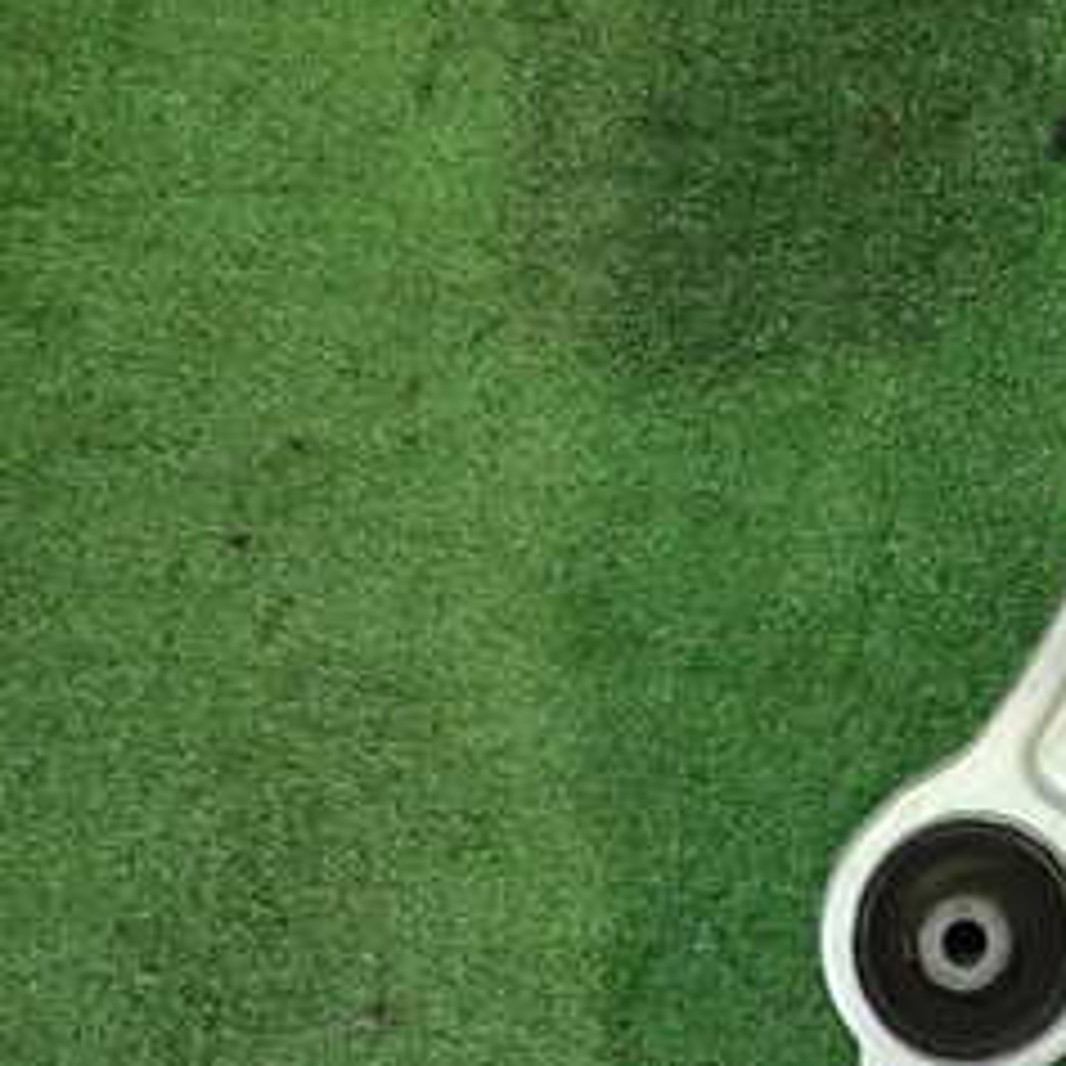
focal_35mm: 56
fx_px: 1951
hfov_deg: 27.9
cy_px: 274
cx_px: 1169
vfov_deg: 30.1
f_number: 2
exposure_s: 1/30
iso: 640
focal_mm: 4.5
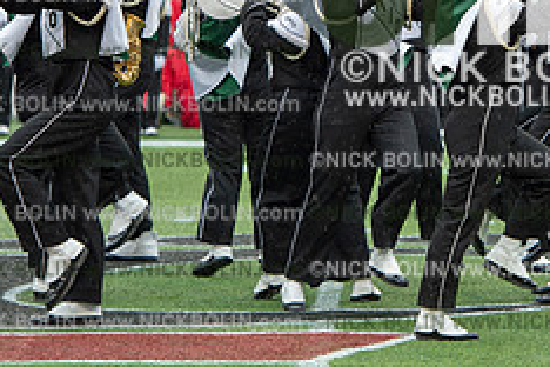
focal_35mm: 335
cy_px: -5
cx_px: 489
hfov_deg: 6.1
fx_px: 5118
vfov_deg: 4.1
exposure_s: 1/500
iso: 400
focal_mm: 135
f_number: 4
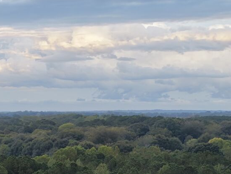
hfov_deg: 12.0
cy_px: 389
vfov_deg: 10.0
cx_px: -312
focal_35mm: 134
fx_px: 895
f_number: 1.8
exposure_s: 1/100
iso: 100
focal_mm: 8.67
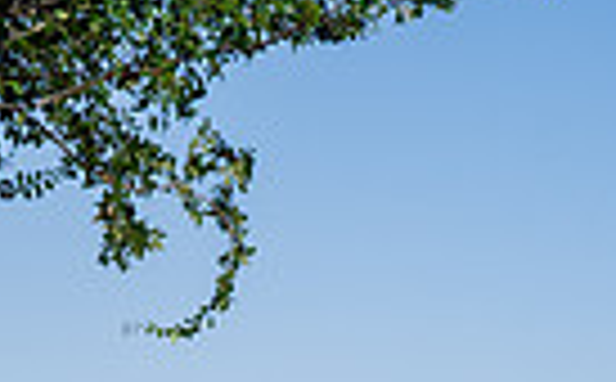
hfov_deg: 13.9
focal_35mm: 151
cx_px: 238
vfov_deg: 7.9
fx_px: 2530
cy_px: 948
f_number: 5.6
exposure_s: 1/640
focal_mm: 45
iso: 100
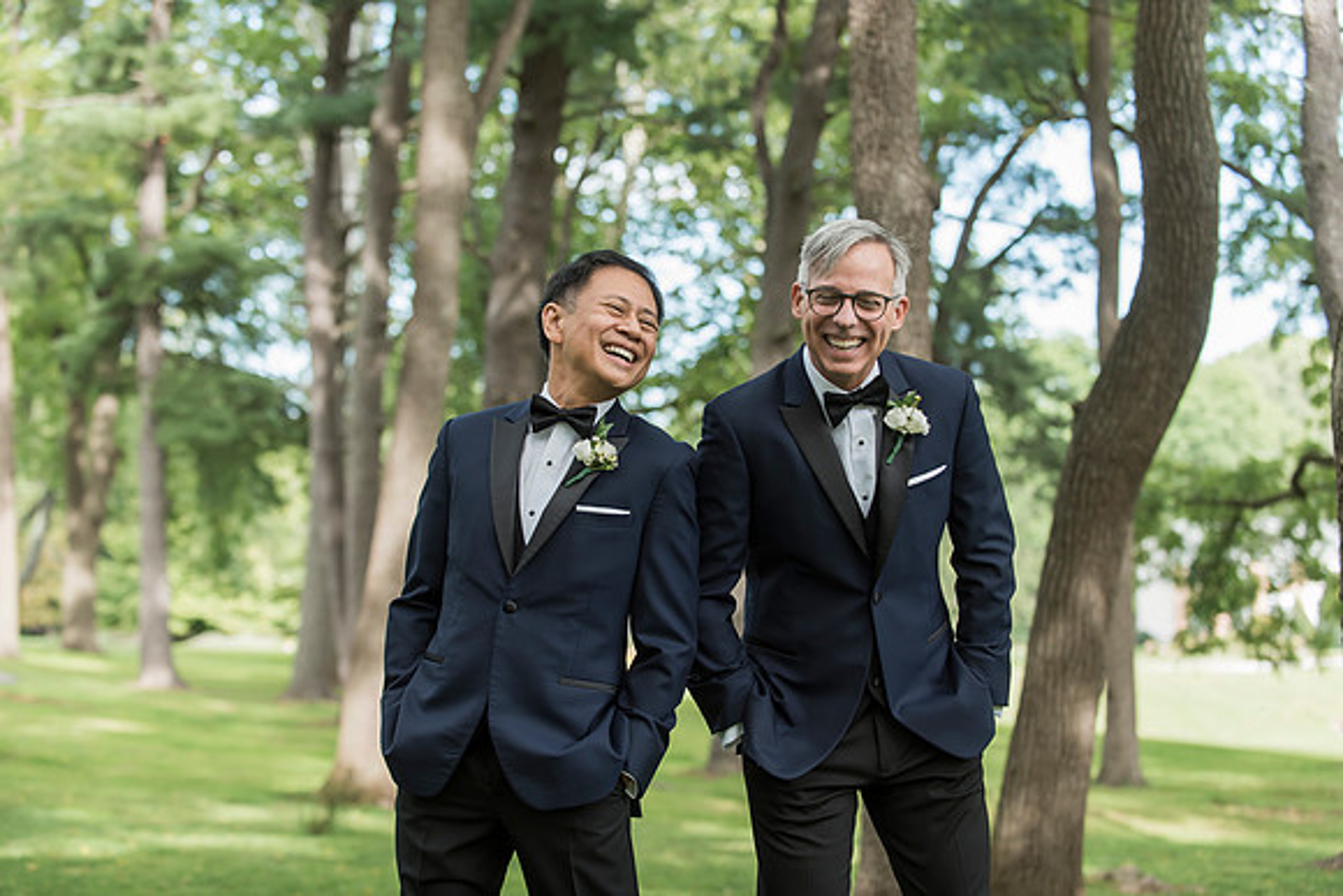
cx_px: 672
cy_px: 448
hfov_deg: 28.8
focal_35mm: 70
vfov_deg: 19.5
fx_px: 2612
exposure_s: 1/500
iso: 400
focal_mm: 70
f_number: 3.5
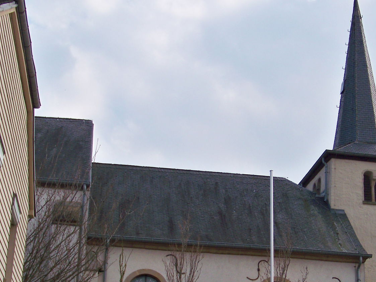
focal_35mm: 70
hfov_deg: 27.6
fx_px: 760
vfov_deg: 20.9
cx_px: 246
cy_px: 193
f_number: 2.8
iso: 125
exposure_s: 1/1000
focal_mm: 7.6
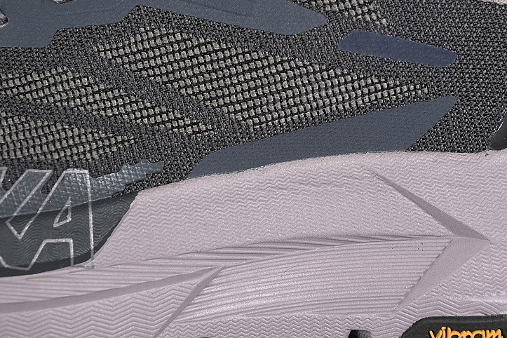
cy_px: 120
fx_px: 1577
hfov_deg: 18.3
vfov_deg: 12.2
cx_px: 253
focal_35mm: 112
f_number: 7.1
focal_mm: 50
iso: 160
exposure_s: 1/80
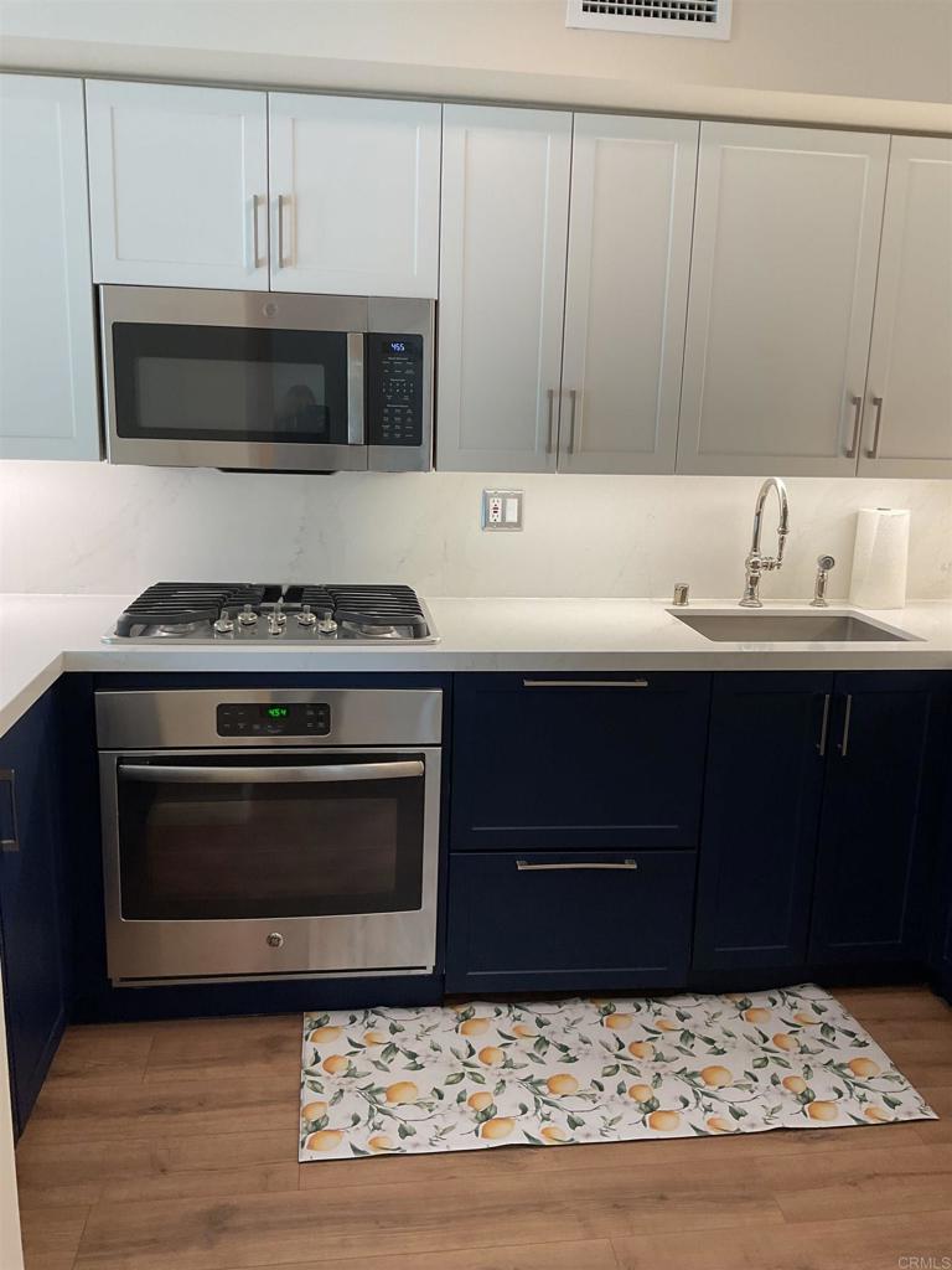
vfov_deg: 61.7
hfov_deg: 48.2
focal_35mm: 29
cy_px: 635
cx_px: 476
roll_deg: -0.6
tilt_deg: -14.3
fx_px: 1063
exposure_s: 1/60
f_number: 1.8
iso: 40
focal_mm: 3
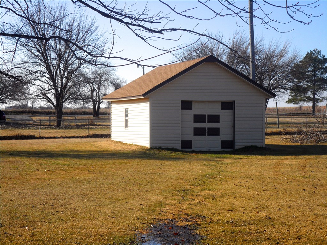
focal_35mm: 86
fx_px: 812
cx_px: 164
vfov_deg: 17.2
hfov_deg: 22.8
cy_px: 122
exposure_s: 1/750
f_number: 4.3
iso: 80
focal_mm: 15.4
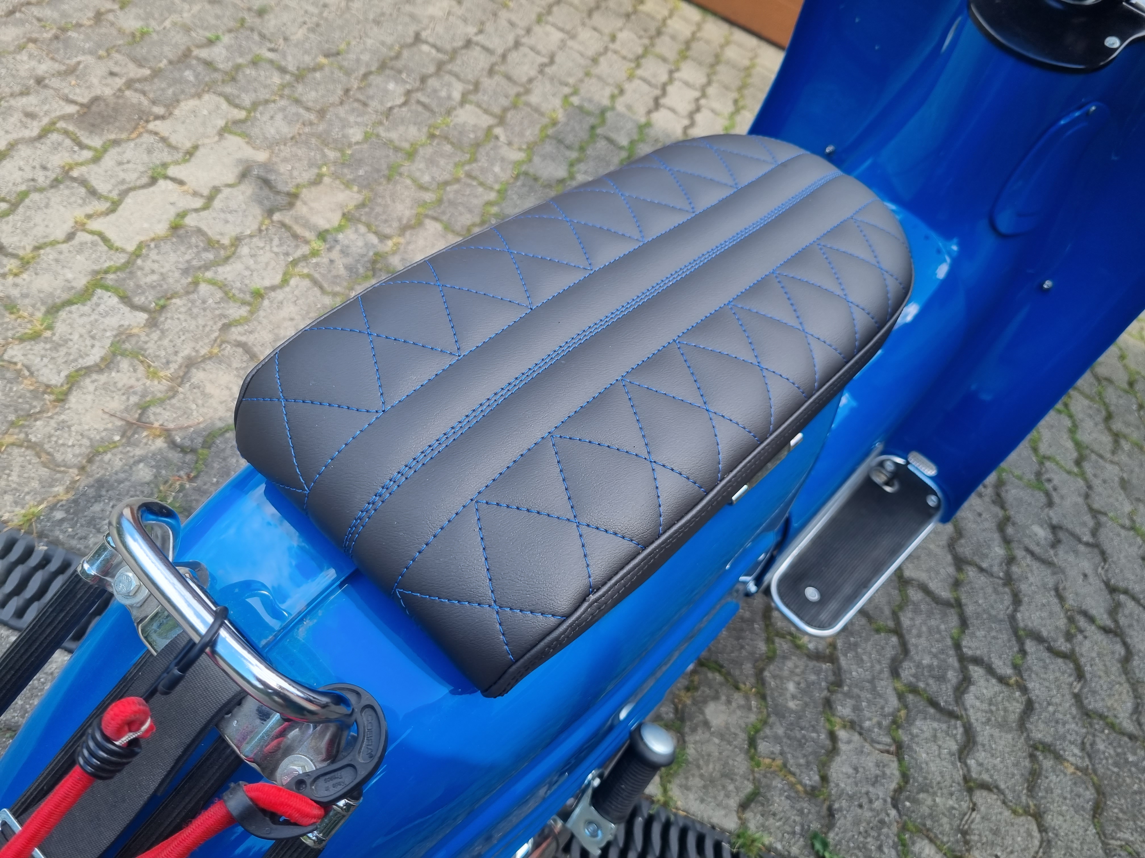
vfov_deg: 53.1
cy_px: 429
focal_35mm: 26
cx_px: 572
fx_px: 860
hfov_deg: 67.3
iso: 50
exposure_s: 1/427
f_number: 1.8
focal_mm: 5.4
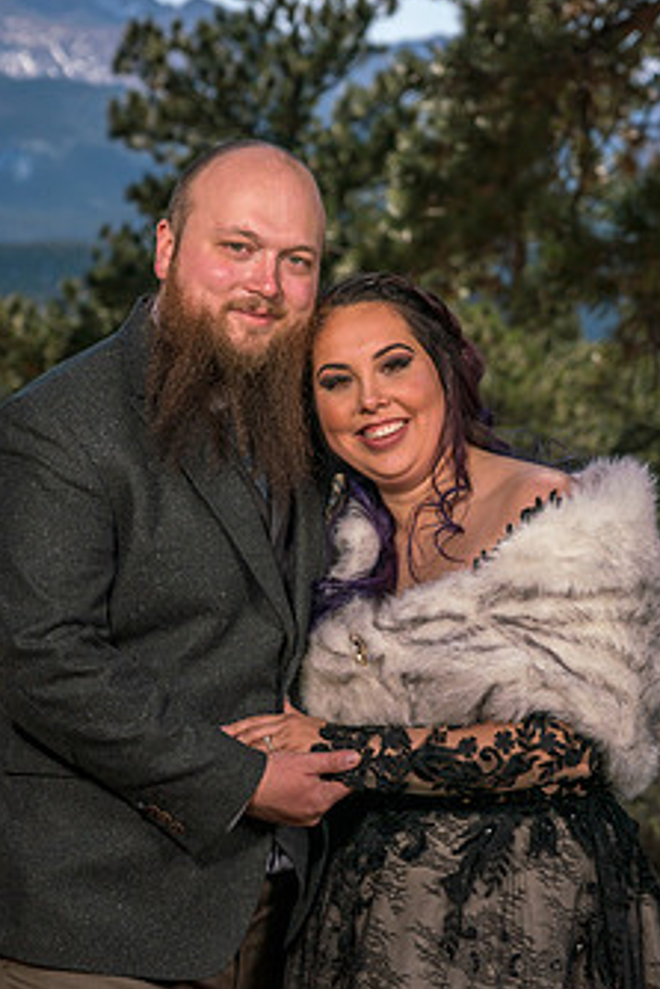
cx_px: 305
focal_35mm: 74
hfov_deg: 18.4
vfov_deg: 27.3
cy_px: 530
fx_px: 2033
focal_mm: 55
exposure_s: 1/2500
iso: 200
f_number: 4.5
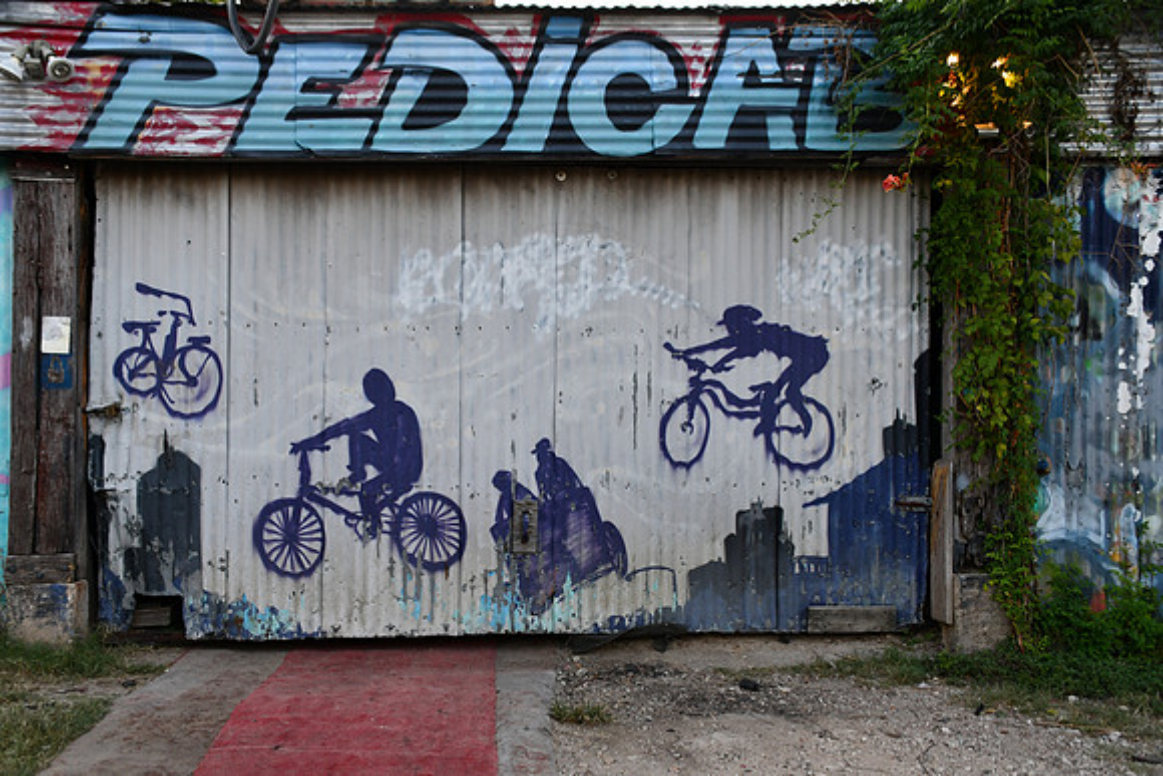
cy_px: 388
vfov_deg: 36.9
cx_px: 582
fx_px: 1163
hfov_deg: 53.1
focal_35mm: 36
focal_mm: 24
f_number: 5.6
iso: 360
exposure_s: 1/250
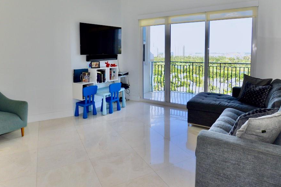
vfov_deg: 56.3
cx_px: 138
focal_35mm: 22
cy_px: 67
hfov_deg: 78.6
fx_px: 172
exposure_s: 1/125
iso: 280
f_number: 5.6
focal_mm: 10
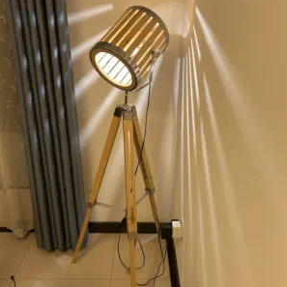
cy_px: 134
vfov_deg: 52.5
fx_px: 291
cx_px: 144
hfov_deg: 52.5
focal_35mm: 31
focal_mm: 5.7
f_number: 1.5
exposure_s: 1/50
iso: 125
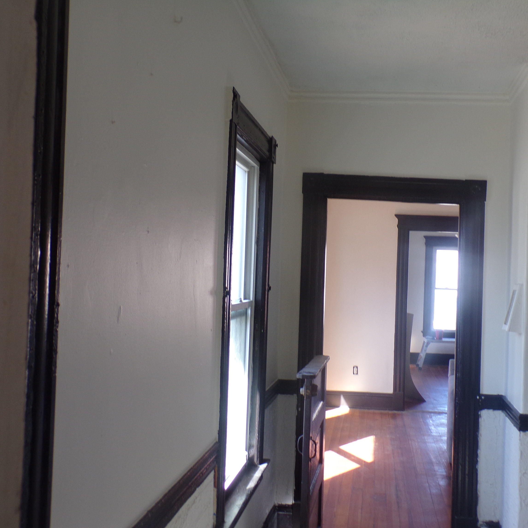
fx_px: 656
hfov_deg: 43.6
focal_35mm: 38
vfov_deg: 43.9
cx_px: 317
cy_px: 265
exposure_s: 1/34
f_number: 3.2
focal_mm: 5.8
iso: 80
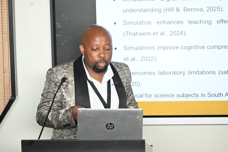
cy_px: 76
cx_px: 114
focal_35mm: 218
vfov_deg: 6.3
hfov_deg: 9.5
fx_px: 1377
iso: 3200
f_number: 5.3
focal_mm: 145
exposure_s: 1/160
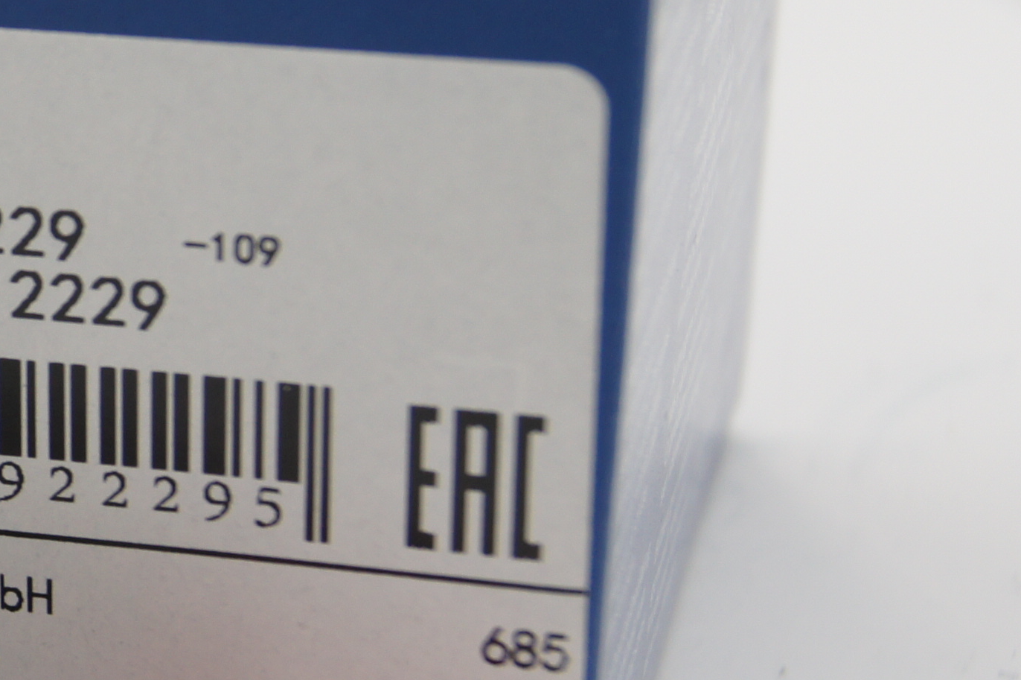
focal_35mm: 176
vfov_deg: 7.8
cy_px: 216
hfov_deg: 11.2
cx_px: -574
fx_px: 4979
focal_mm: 35
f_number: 5.6
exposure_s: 1/125
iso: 200
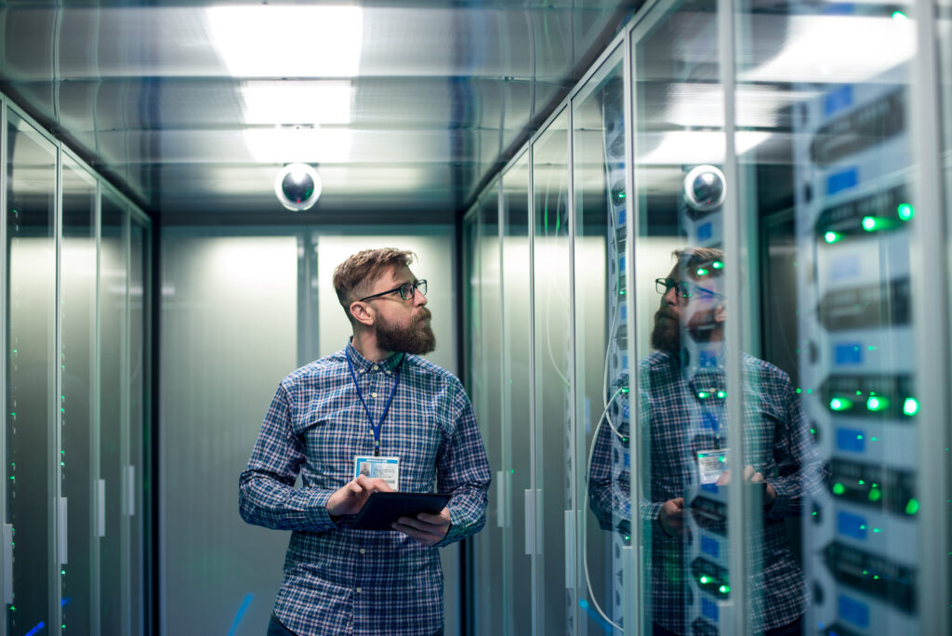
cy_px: 318
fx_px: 1323
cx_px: 476
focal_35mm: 50
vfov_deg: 27.0
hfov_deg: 39.6
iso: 200
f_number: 2.8
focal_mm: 50
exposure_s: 1/100
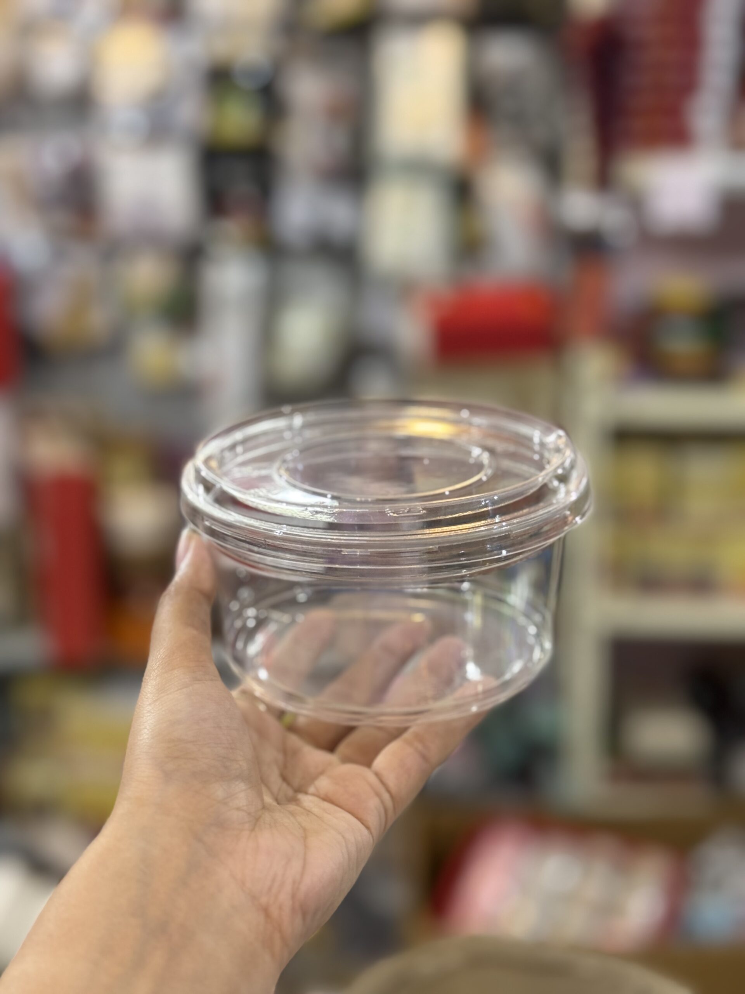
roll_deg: -0.1
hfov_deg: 30.3
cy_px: 497
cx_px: 372
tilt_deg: -10.7
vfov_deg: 39.7
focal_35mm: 48
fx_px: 1377
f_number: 1.78
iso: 100
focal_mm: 6.76
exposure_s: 1/100
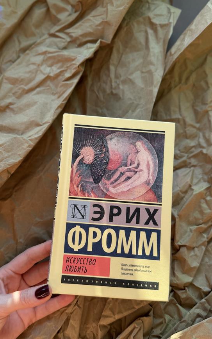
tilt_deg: -73.7
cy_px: 189
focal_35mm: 30
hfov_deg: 41.8
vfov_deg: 62.7
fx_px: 277
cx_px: 93
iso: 80
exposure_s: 1/393
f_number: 1.78
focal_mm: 6.76
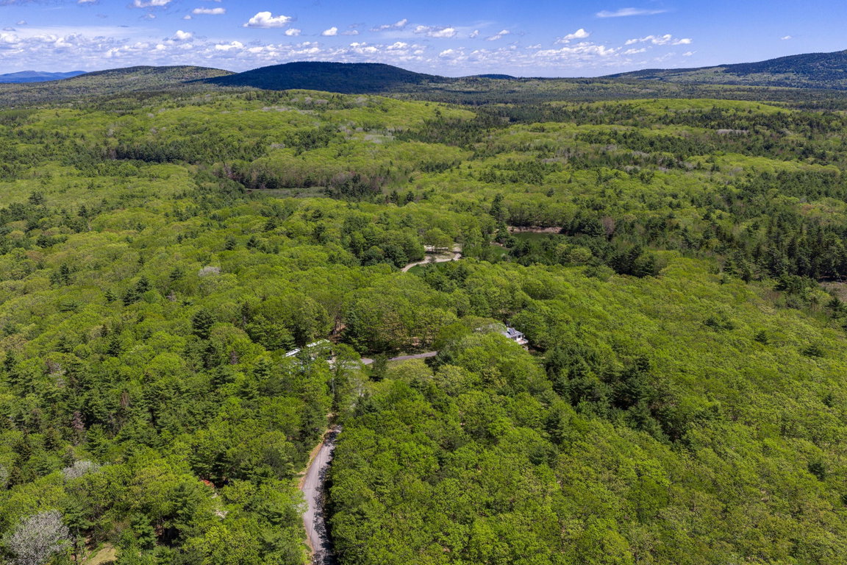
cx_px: 424
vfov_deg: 46.4
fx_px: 659
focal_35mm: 28
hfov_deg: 65.5
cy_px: 282
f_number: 2.8
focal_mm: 14.45
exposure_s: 1/1600
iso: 160
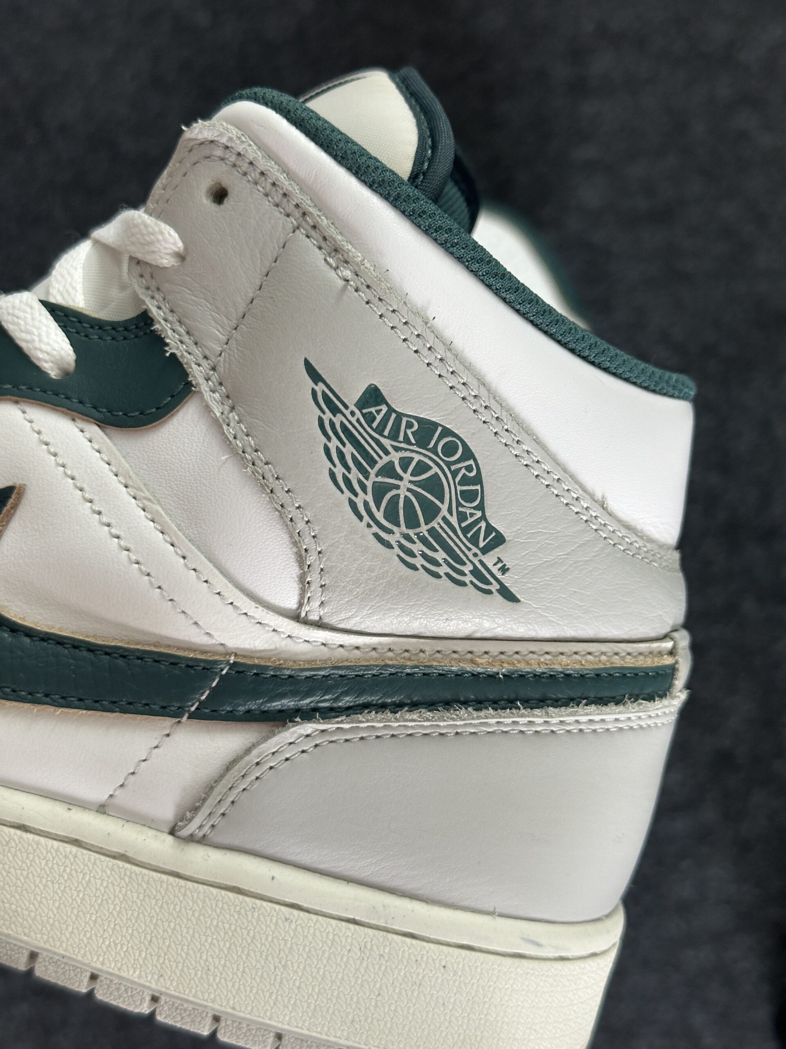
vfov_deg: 39.7
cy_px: 524
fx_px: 1453
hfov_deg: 30.3
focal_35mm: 48
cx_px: 393
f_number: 1.78
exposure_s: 1/50
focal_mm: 6.86
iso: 100
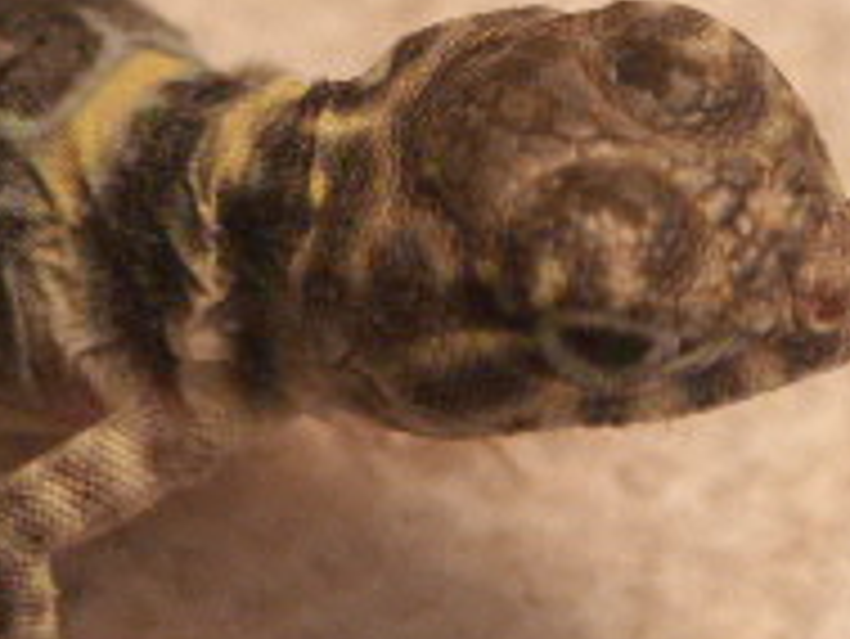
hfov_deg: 3.4
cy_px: 158
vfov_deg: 2.6
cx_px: 13
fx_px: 14128
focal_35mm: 575
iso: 200
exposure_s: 1/90
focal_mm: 42.97
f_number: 3.5
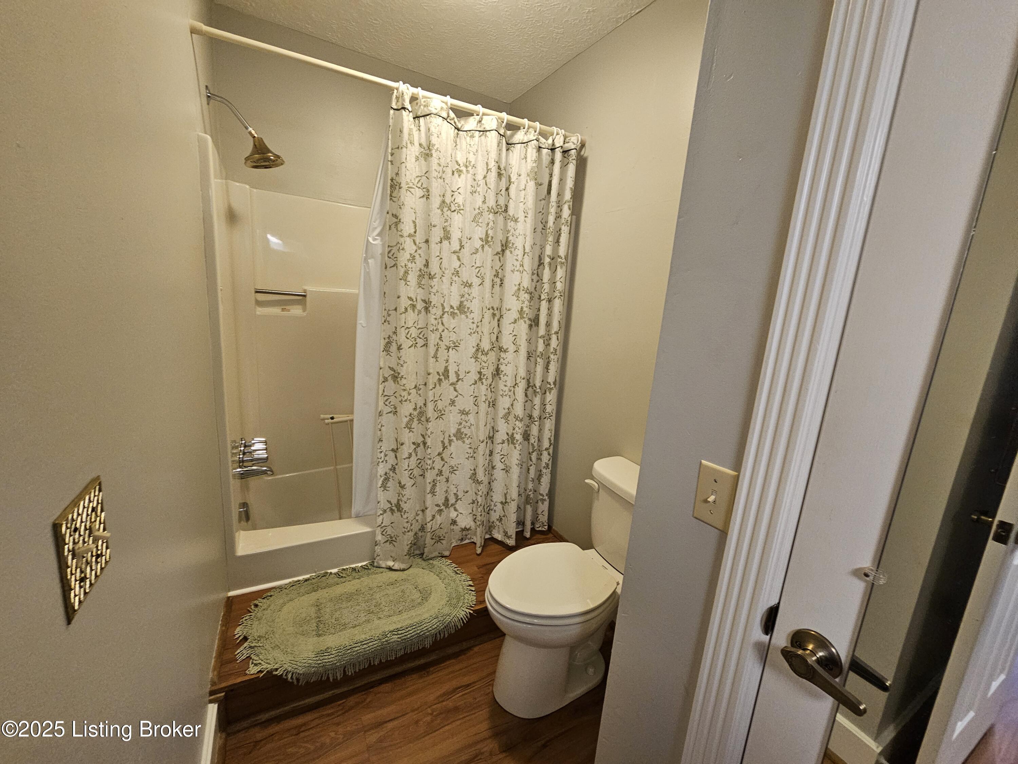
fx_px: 382
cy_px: 382
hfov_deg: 106.2
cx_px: 509
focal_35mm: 13
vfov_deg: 89.9
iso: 400
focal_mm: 2.2
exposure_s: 1/30
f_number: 2.2
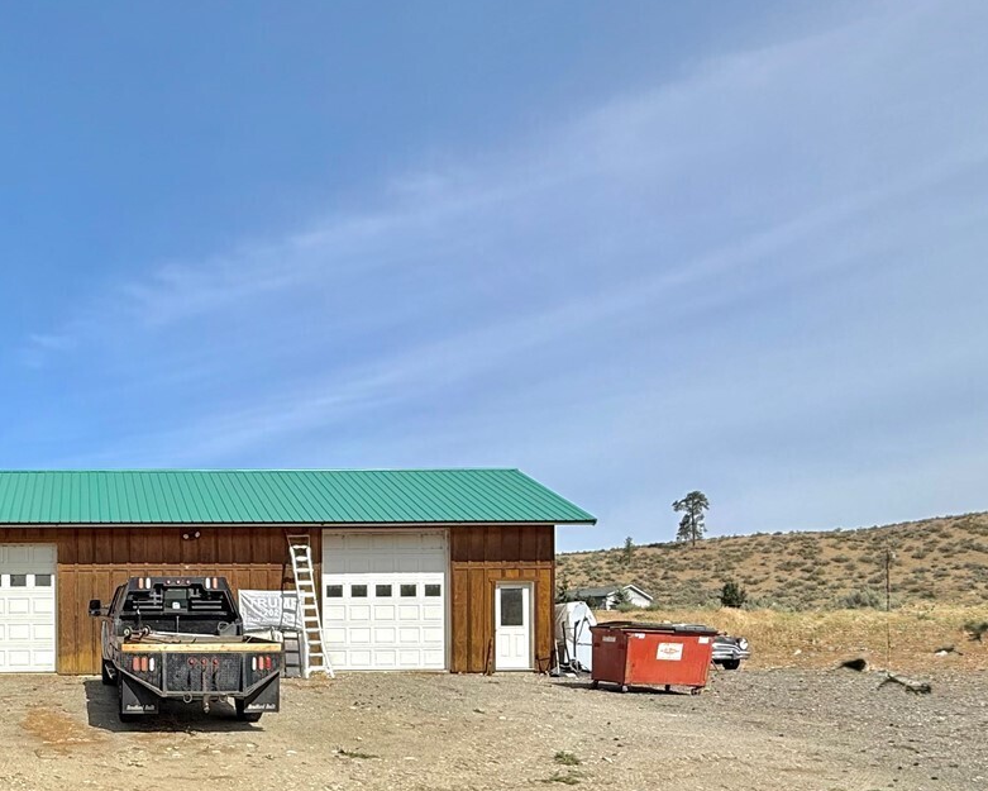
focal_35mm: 28
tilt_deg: +1.4
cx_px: 99
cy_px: 671
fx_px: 819
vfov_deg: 47.7
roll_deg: +0.0
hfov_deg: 54.2
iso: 50
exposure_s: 1/2841
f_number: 2.2
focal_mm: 2.22
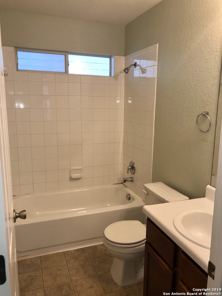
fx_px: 239
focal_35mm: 28
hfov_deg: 49.7
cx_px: 111
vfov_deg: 63.4
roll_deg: -0.3
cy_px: 148
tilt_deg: -9.7
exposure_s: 1/27
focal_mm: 4
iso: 20
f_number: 1.8
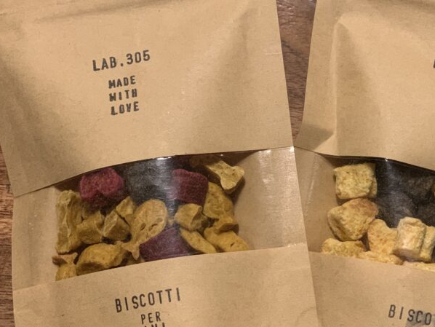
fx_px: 1119
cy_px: 175
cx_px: 296
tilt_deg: -83.5
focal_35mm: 89
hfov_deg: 21.9
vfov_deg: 16.6
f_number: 2.4
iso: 250
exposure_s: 1/60
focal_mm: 6
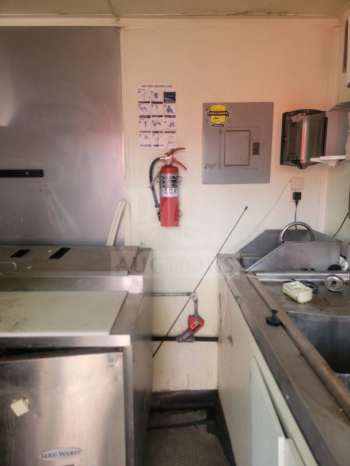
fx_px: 323
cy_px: 233
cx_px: 175
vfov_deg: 71.6
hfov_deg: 56.8
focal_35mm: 24
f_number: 1.8
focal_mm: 6.7
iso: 80
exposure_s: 1/51.7
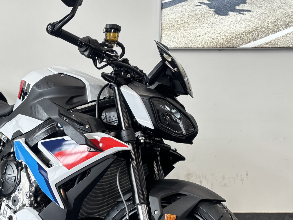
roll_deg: +0.5
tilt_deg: -10.6
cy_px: 160
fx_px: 432
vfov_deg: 28.2
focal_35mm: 51
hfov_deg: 36.7
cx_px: 79
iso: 100
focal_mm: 5.96
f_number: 1.6
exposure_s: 1/121
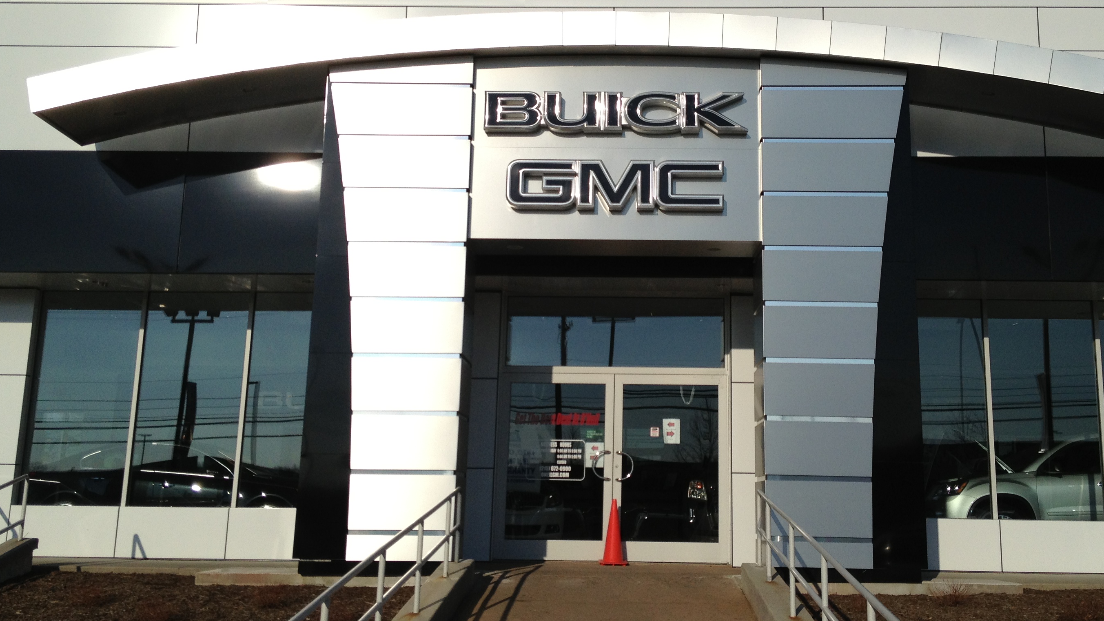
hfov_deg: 44.5
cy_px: 228
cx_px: 601
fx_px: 1347
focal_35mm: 46
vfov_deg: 25.9
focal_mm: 4.28
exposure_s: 1/6135
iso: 50
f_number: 2.4
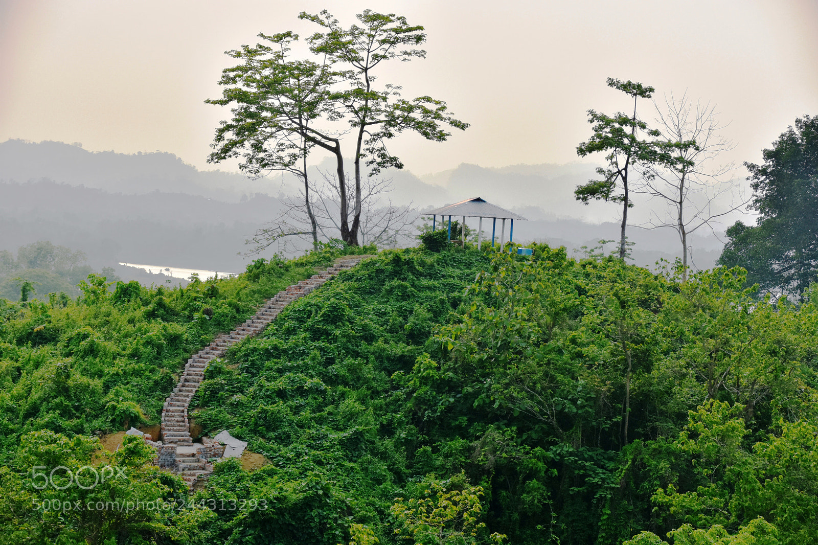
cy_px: 272
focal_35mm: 93
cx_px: 409
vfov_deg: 14.7
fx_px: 2113
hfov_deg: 21.9
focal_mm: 62
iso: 360
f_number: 8
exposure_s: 1/1000
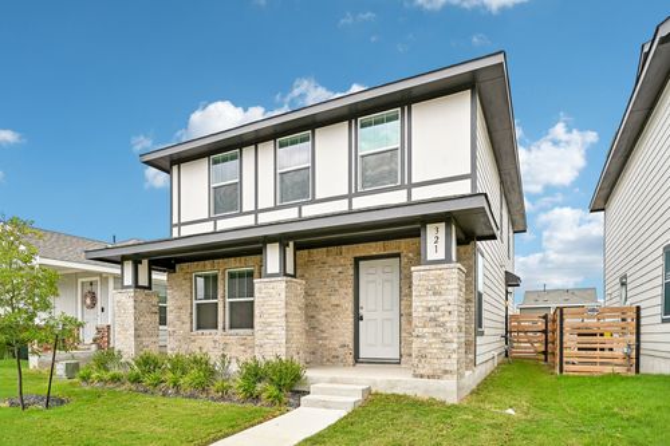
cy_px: 223
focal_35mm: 22
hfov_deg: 78.6
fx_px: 409
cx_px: 335
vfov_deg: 57.2
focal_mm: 22
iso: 100
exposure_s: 1/250
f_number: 8
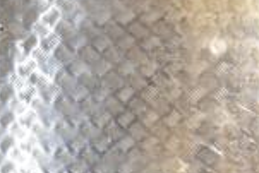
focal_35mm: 131
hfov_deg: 15.6
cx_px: 84
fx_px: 943
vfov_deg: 9.8
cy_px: 334
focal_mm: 22
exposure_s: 1/200
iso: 800
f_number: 9
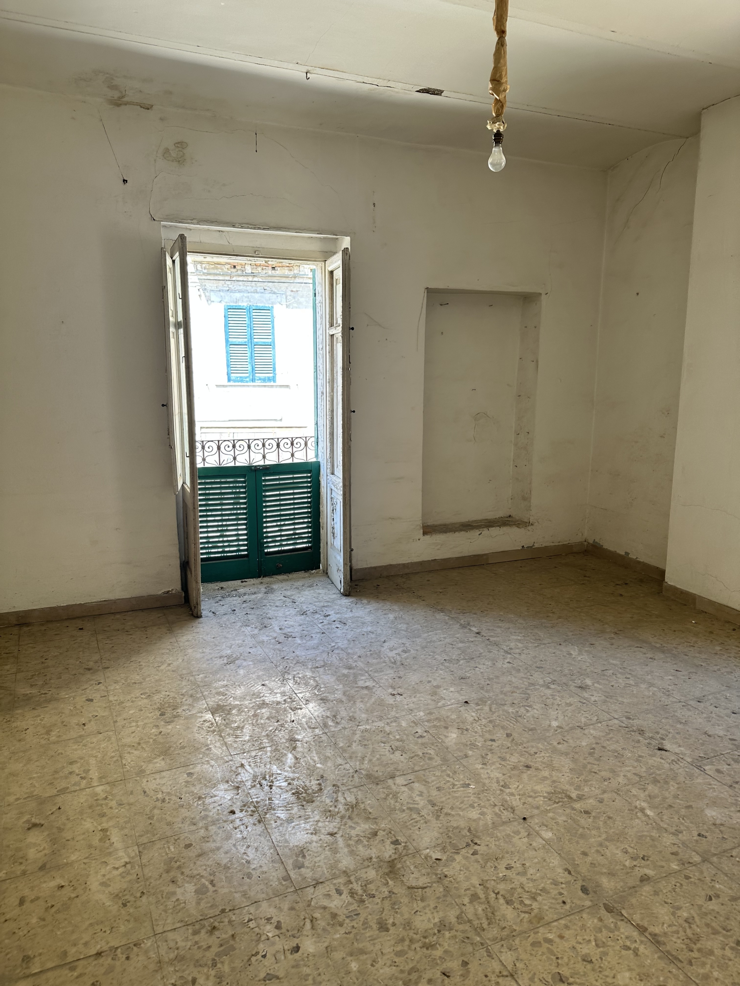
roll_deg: -0.4
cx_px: 370
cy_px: 493
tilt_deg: -10.1
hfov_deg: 56.8
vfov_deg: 71.6
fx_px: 684
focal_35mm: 24
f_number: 1.78
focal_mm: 6.86
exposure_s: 1/166
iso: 100
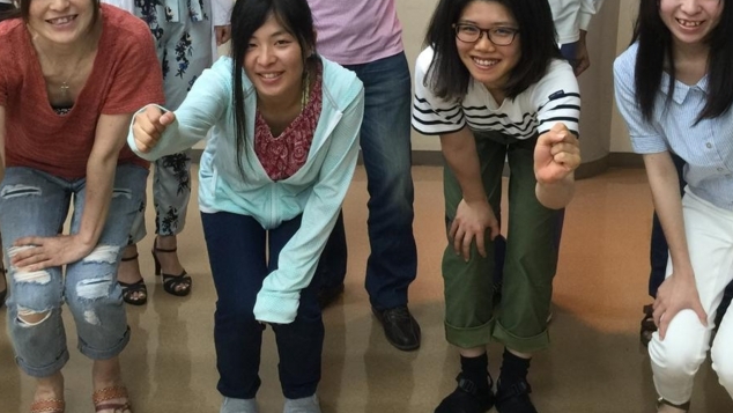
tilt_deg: -10.2
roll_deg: -2.0
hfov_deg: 40.5
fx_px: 991
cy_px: 43
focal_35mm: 51
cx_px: 333
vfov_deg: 22.9
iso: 50
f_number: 2.2
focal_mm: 4.15
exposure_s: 1/30
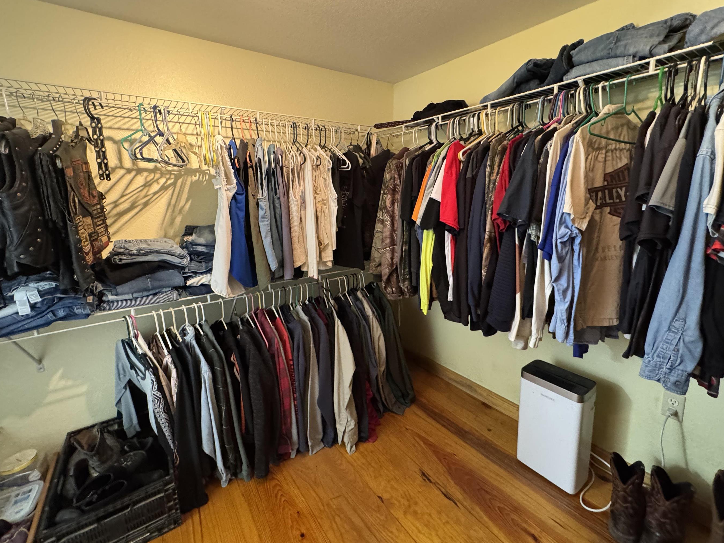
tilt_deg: -10.0
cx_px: 378
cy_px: 252
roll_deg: +0.1
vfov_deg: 78.0
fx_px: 335
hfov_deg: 94.4
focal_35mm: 16
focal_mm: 2.22
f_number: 2.2
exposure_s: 1/40
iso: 800
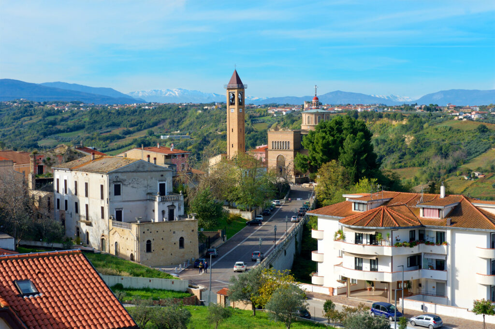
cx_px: 248
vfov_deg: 19.4
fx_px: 962
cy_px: 164
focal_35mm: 70
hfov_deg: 28.9
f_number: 14
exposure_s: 1/250
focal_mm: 70
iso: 200
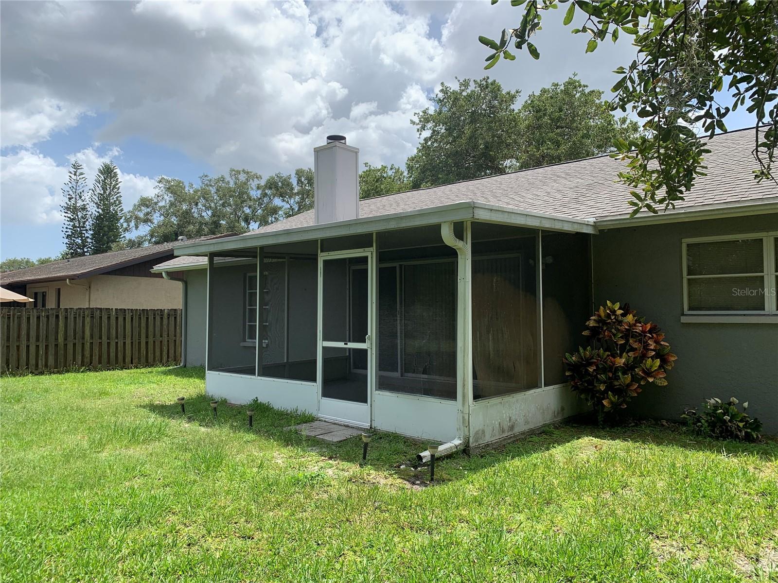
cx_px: 389
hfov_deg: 67.3
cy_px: 292
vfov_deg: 53.1
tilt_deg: +2.3
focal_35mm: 26
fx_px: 584
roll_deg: -0.7
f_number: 1.8
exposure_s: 1/2033
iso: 25
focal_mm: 4.25
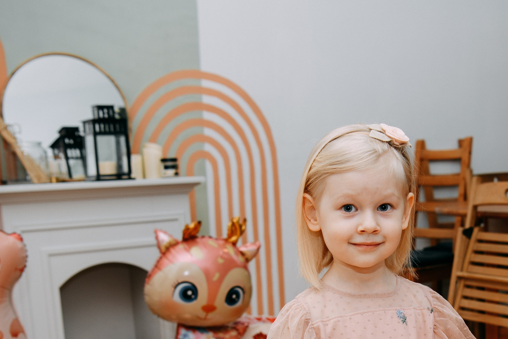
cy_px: 320
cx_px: 376
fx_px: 875
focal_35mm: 62
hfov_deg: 31.8
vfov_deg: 21.3
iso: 160
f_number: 3.5
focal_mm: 31
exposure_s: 1/200
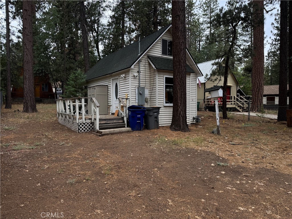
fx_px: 202
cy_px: 110
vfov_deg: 56.8
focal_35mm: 24
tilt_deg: -2.8
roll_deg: +0.1
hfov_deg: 71.6
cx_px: 146
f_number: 1.78
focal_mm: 6.76
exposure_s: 1/249
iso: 64
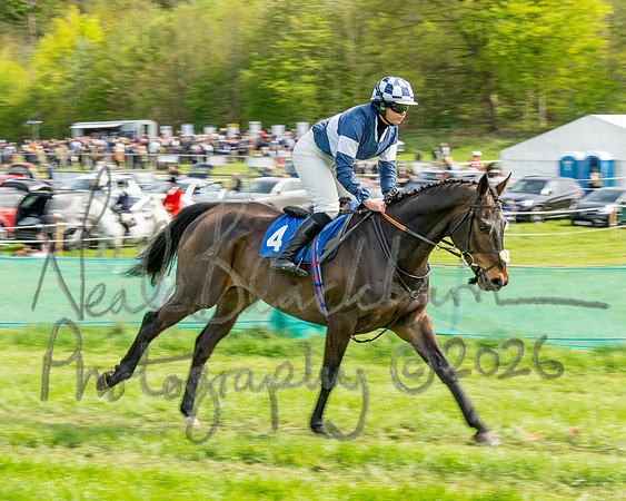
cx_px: 205
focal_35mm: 138
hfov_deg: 14.0
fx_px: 2554
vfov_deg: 11.2
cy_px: 238
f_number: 9
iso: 100
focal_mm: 82
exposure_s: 1/160
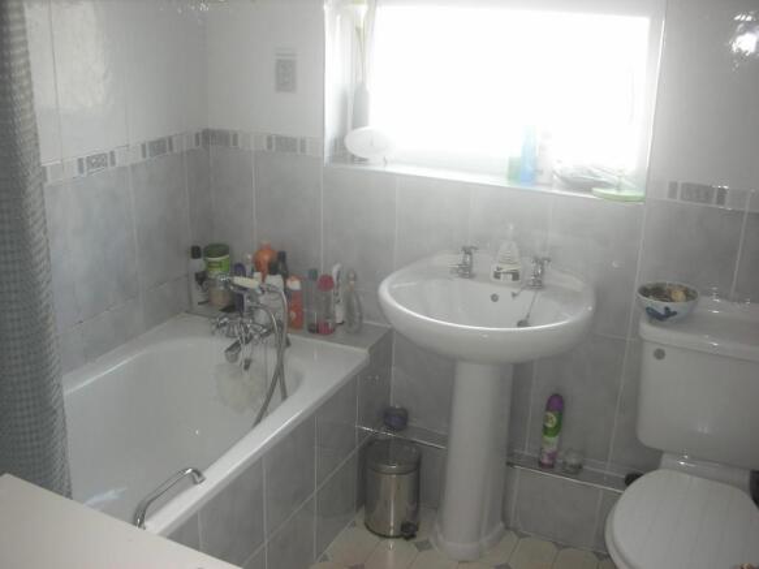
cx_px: 380
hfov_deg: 52.6
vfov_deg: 40.7
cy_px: 284
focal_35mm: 35
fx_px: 767
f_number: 3
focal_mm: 5.8
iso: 93
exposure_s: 1/31.1
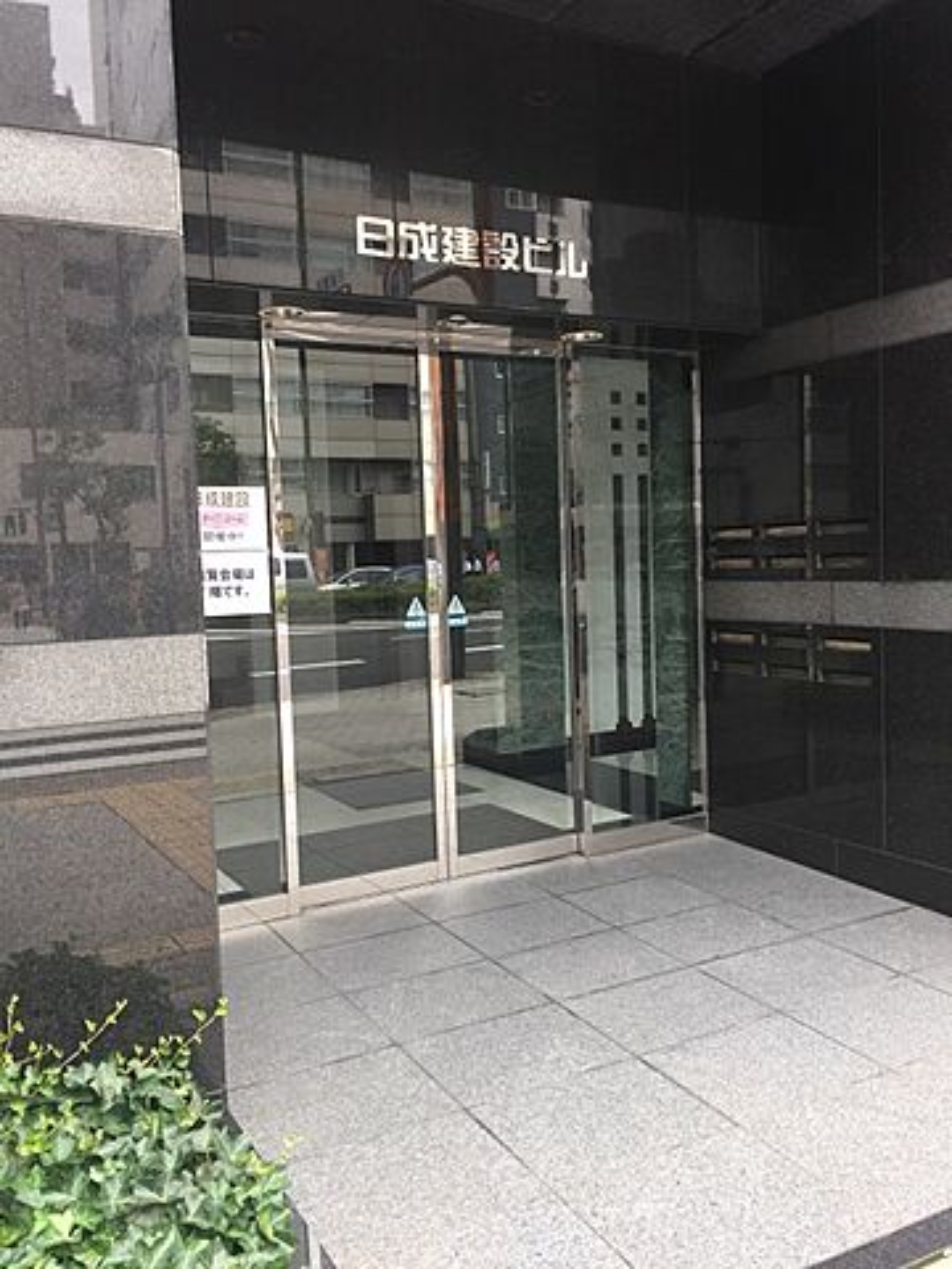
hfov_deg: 48.2
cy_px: 634
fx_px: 1063
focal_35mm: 29
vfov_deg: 61.7
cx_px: 476
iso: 32
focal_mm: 4.15
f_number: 2.2
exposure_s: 1/190
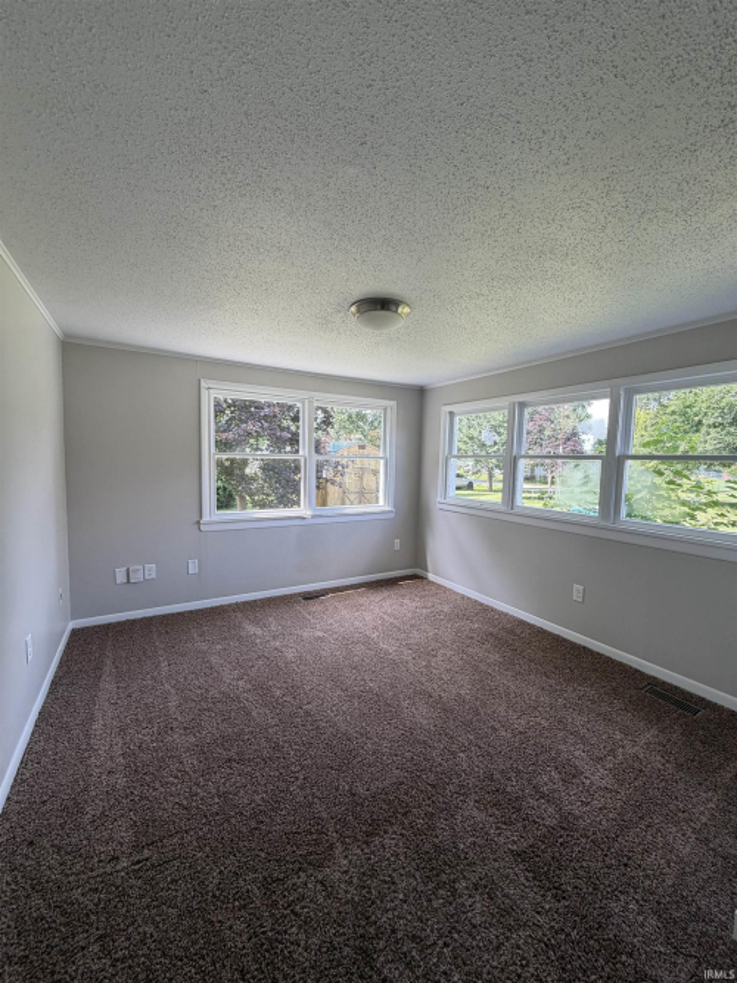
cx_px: 368
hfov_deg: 85.7
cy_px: 492
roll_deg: -1.8
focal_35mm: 14
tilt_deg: -4.8
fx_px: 398
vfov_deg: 102.1
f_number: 2.2
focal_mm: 2.22
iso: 64
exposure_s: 1/121
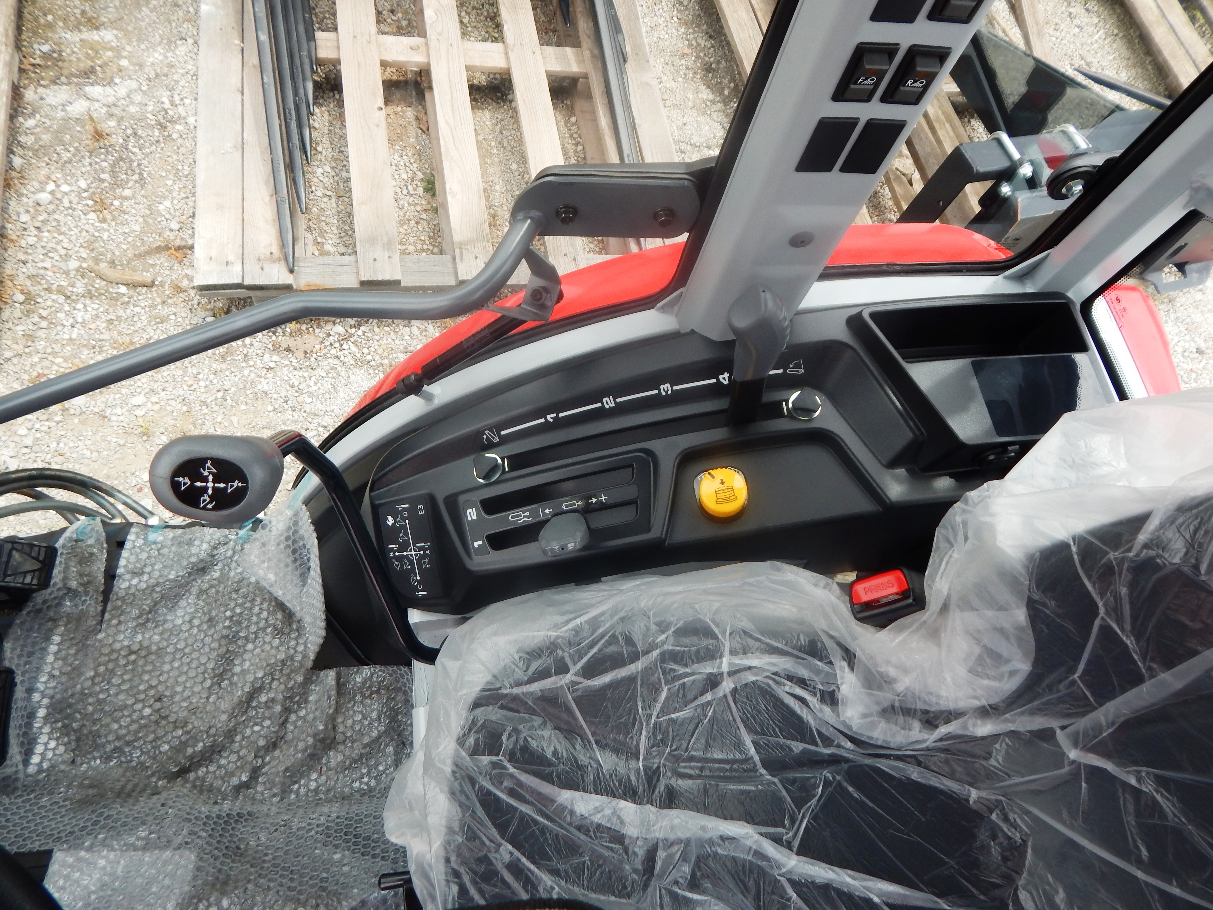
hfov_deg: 76.4
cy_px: 455
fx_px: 771
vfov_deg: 61.1
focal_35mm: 22
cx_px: 606
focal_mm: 4
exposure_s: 1/400
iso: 125
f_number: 3
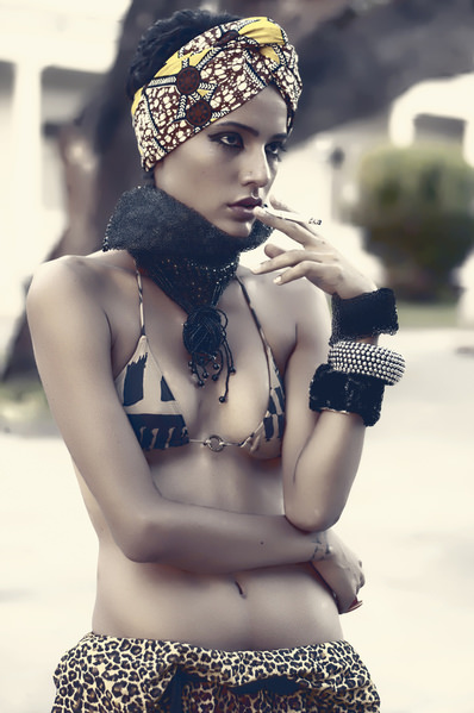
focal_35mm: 75
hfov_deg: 18.1
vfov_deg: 27.0
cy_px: 356
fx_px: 1485
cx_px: 237
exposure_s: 1/60
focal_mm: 50
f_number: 2.2
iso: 200
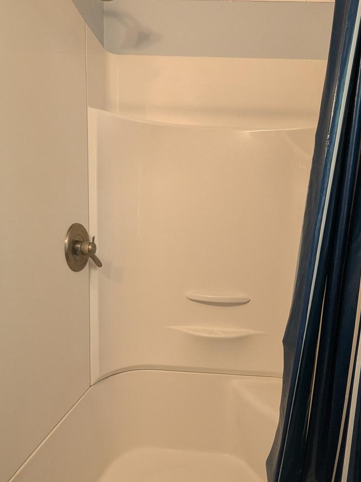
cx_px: 213
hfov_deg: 65.5
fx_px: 278
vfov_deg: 81.3
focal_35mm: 20
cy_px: 275
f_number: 2.2
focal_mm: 1.95
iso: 136
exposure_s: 1/24
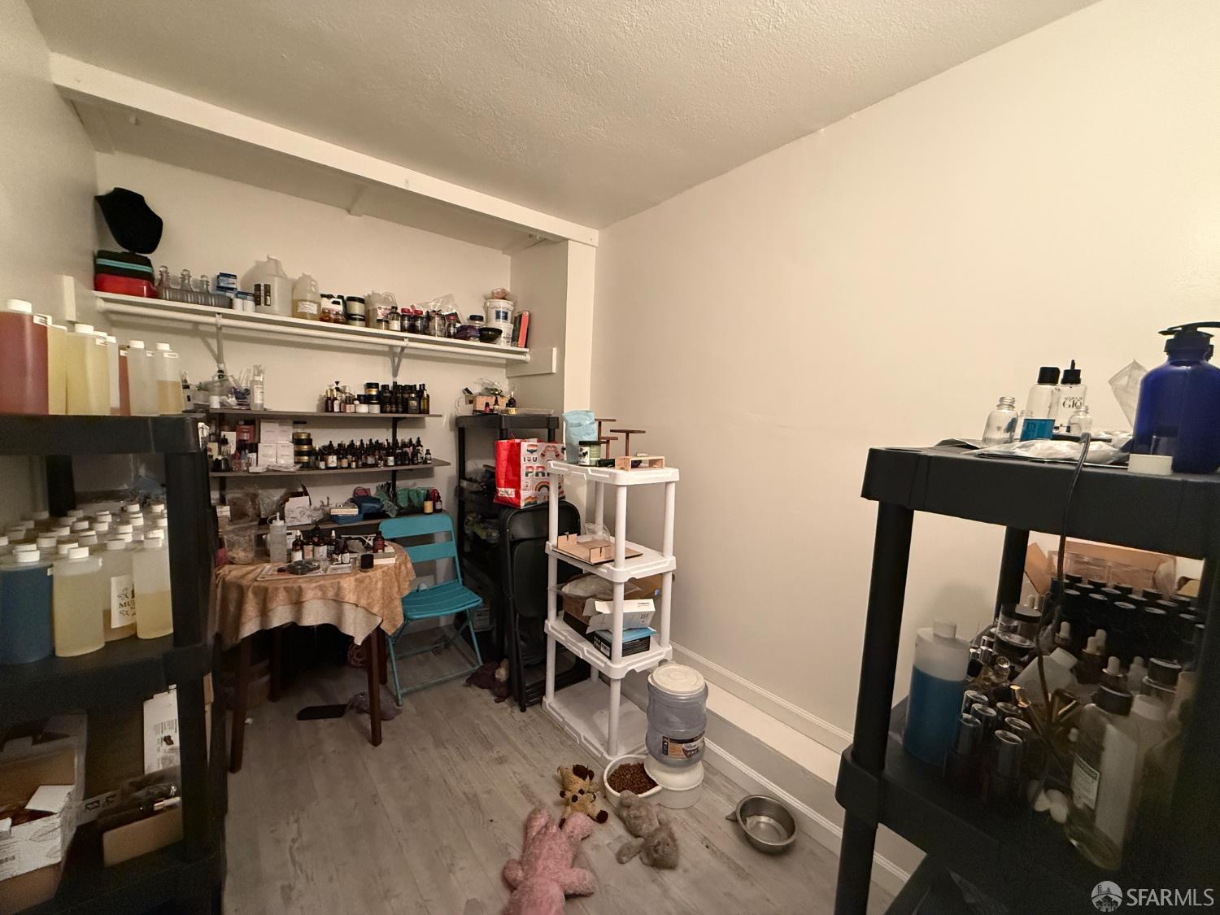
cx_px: 610
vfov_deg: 85.7
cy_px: 458
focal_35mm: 14
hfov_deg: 102.1
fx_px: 493
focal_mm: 2.22
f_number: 2.2
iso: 800
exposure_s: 1/60
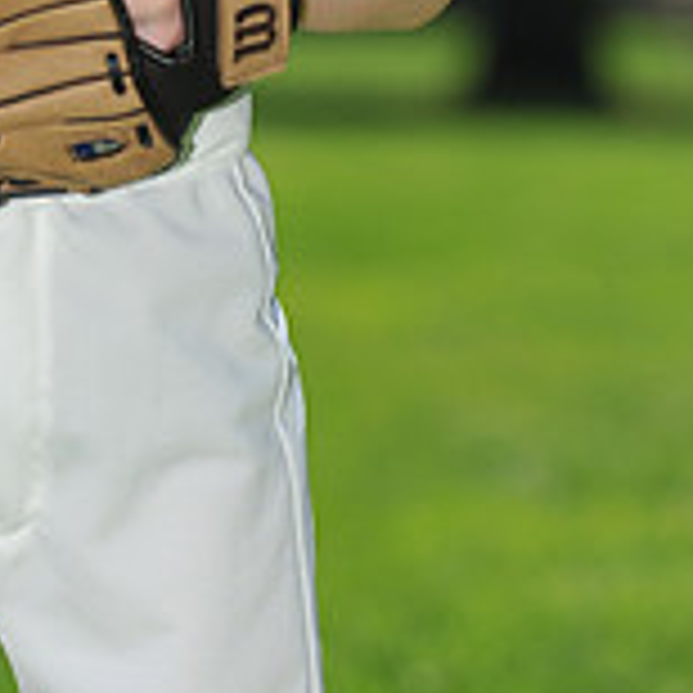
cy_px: -279
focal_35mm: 335
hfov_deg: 5.2
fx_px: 7588
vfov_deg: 5.2
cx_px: -86
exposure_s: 1/2000
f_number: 4
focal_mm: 105
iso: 200
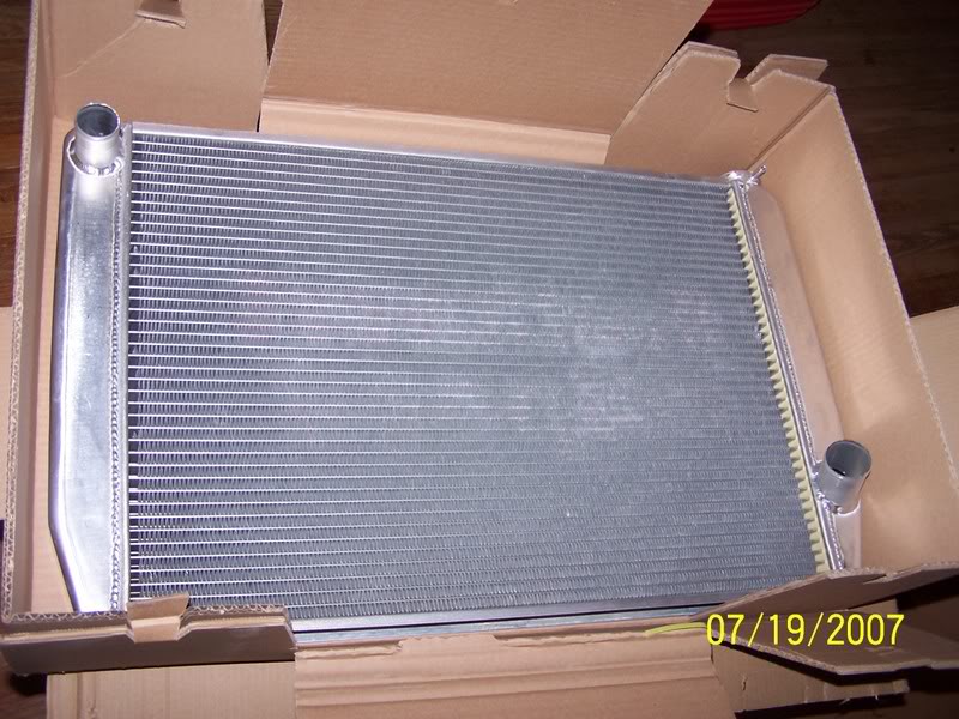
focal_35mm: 38
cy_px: 360
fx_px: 1053
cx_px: 480
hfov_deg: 49.0
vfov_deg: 37.7
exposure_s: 1/60
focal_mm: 6.3
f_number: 2.8
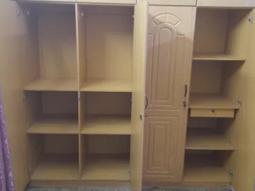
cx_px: 130
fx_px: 273
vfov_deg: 38.7
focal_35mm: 37
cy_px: 94
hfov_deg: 50.1
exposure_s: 1/50
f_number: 2
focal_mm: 4.6
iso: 250
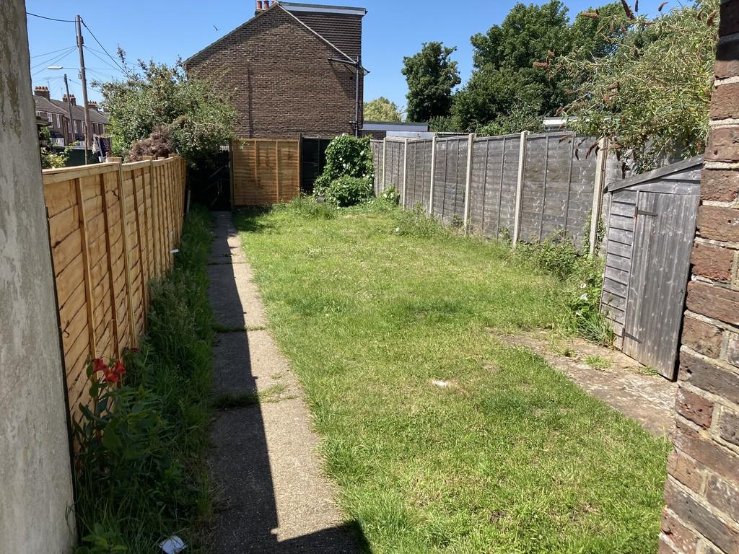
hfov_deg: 63.4
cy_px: 277
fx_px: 598
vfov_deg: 49.7
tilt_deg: -13.4
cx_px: 370
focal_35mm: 28
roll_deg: -1.2
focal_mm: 3.99
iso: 20
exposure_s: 1/1066
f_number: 1.8
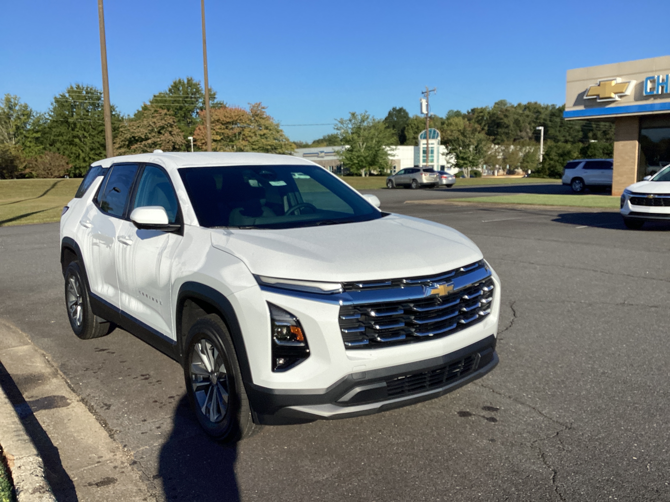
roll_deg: -0.1
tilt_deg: -5.7
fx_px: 600
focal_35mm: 31
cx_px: 335
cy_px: 251
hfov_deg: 58.4
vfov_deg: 45.4
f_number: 2.4
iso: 25
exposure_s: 1/1988
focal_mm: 3.3
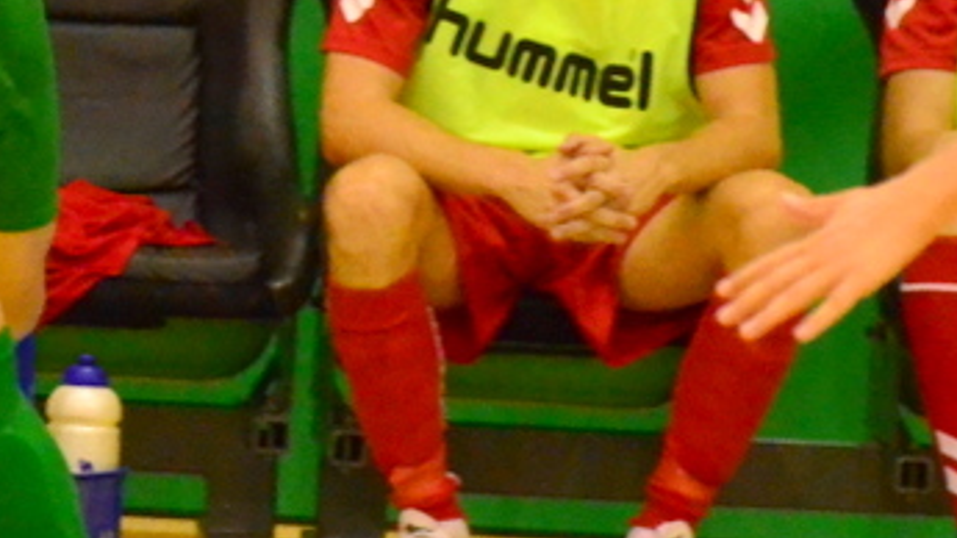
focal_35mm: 845
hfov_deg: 2.6
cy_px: -57
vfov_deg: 1.4
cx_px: -153
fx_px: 21436
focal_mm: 155
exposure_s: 1/640
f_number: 4.8
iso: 6400
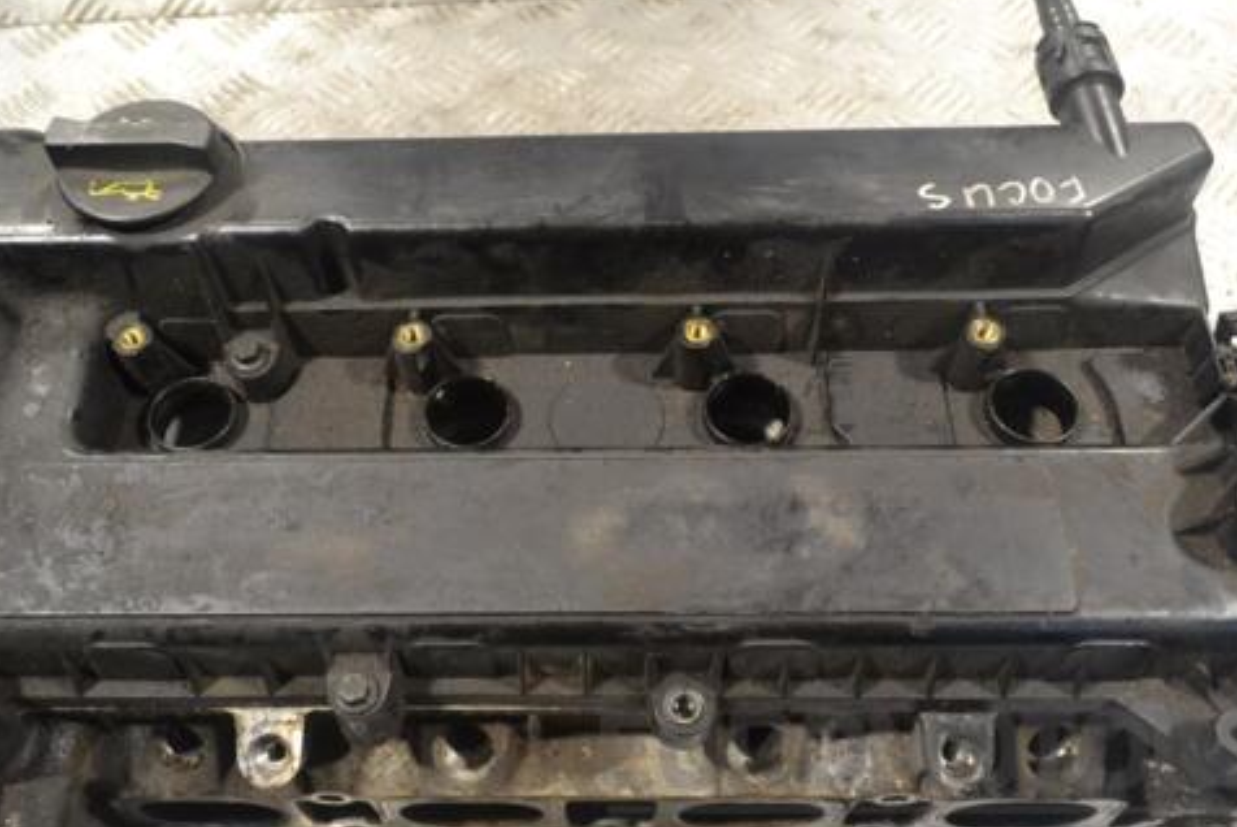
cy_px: 403
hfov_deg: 55.6
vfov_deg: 38.9
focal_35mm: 34
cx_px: 551
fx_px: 1169
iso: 3200
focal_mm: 18
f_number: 7.1
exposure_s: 1/200
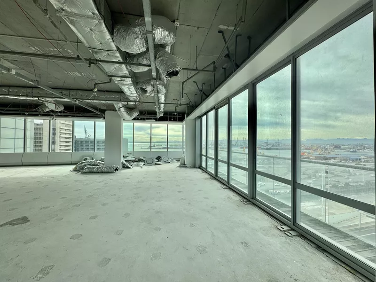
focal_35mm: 14
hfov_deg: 102.1
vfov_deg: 85.7
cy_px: 141
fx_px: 152
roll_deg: +0.1
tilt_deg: +0.8
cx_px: 188
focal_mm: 2.22
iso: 40
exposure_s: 1/840
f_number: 2.2
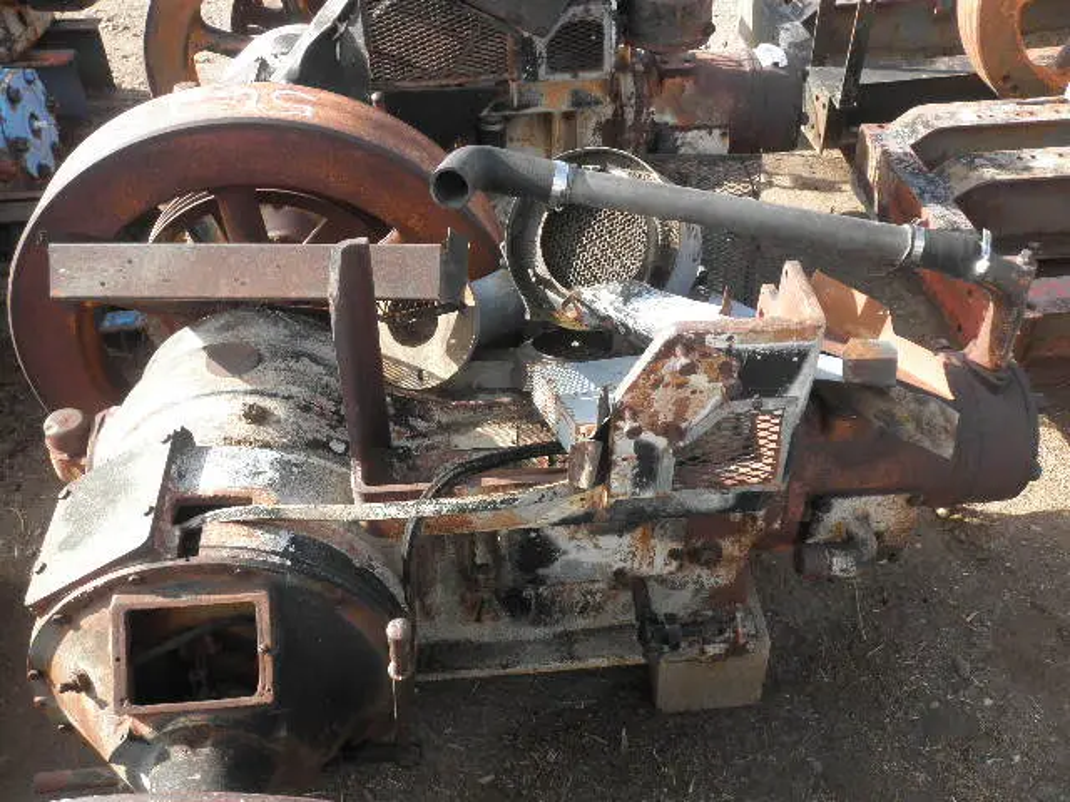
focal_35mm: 35
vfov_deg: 40.7
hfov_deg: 52.6
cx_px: 535
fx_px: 1082
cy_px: 401
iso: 64
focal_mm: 6.1
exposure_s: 1/160
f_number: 3.2
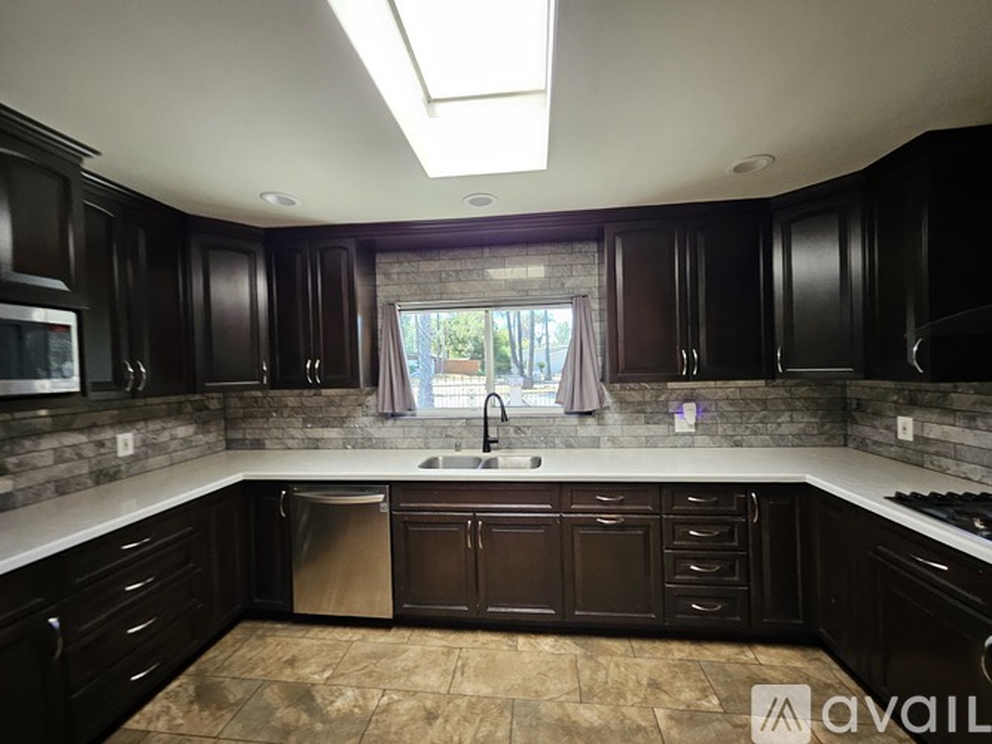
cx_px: 496
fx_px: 372
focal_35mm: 13
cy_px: 372
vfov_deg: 89.9
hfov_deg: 106.2
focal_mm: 1.74
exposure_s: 1/60
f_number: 2.2
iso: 125
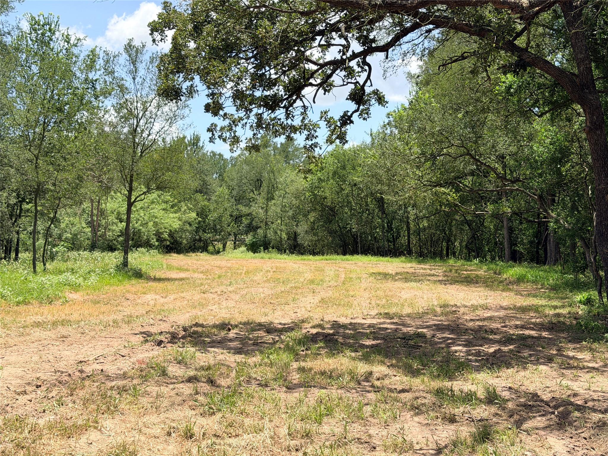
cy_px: 228
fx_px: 843
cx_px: 304
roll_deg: -0.4
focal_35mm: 48
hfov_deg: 39.7
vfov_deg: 30.3
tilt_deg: -0.2
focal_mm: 6.76
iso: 64
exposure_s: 1/2667
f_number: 1.78
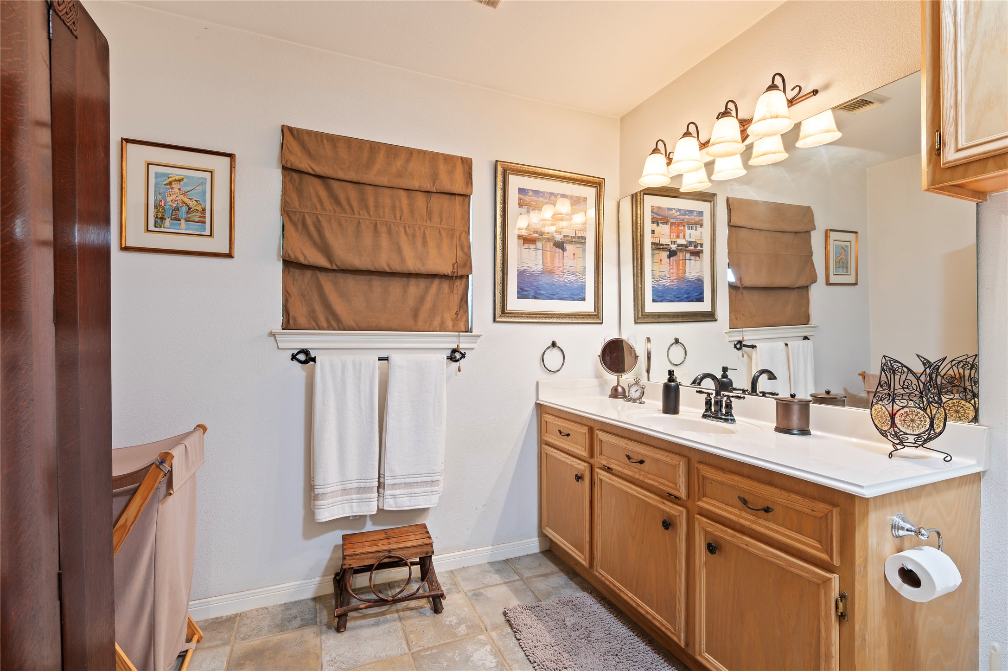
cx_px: 504
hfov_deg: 96.8
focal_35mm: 16
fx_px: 448
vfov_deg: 73.7
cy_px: 336
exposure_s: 1/1.25
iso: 100
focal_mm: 16
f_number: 6.3
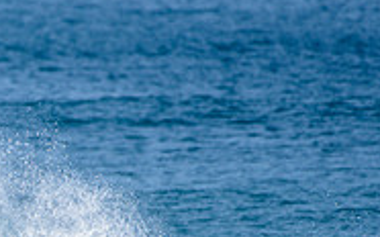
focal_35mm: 1593
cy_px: 320
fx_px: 16488
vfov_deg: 0.8
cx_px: -118
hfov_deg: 1.3
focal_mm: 500
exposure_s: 1/2000
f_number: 5.6
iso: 160
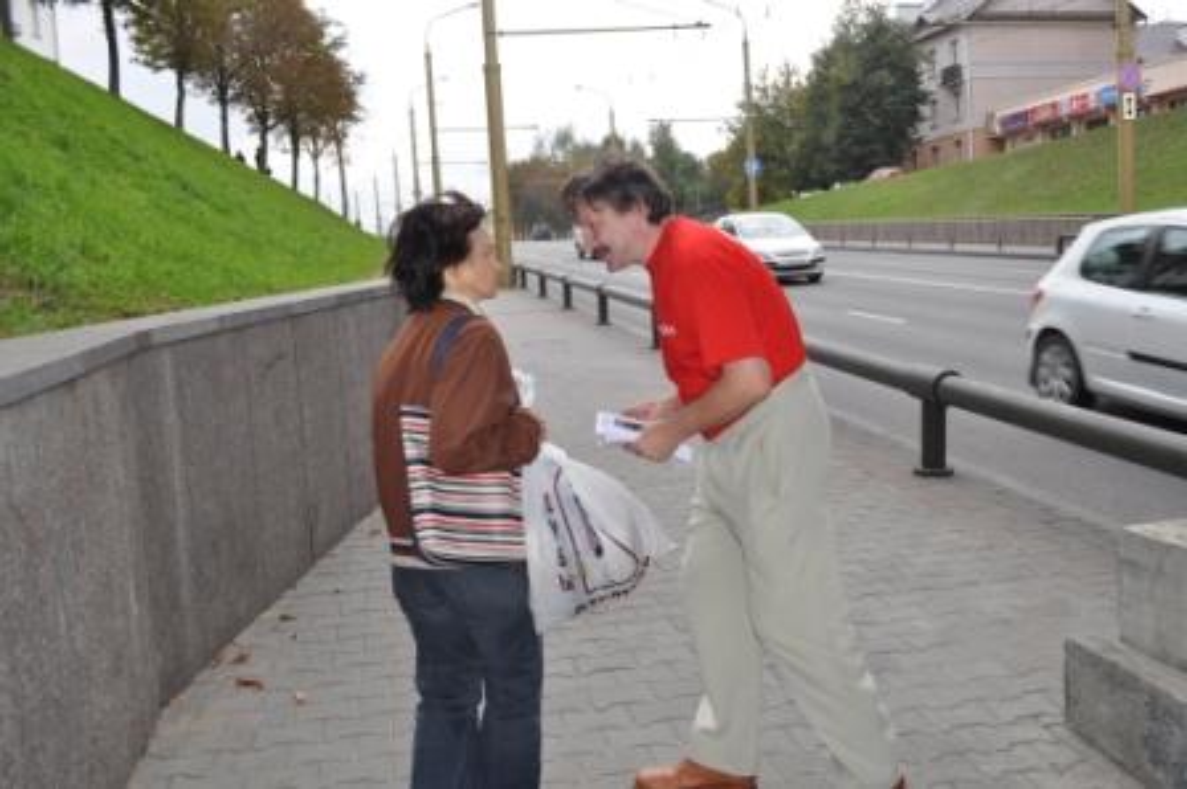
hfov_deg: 53.2
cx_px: 594
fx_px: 1186
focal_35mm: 36
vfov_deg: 36.8
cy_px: 394
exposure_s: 1/200
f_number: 7.1
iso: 200
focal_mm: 24
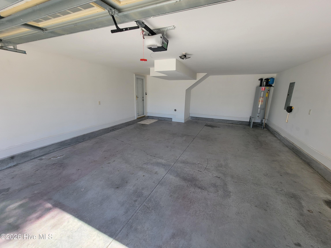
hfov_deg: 106.2
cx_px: 166
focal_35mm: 13
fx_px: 124
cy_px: 124
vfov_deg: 89.9
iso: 50
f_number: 2.2
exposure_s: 1/207
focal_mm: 2.2
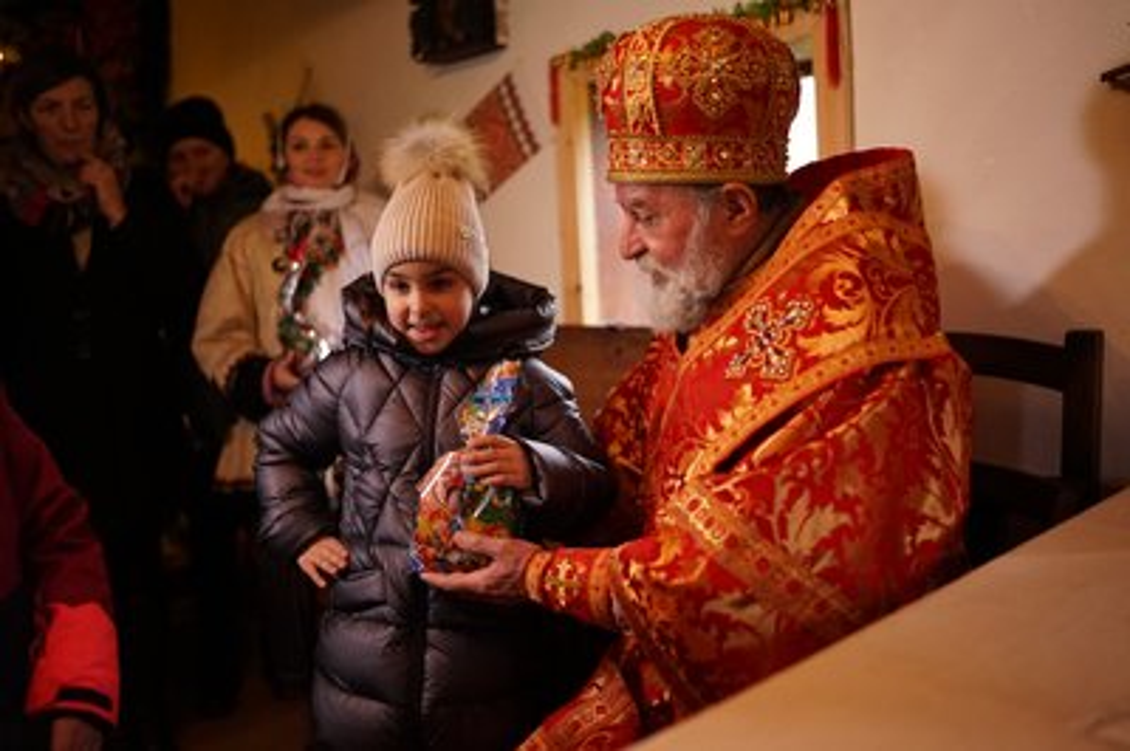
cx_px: 565
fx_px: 1098
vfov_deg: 37.8
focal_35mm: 35
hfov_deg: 54.5
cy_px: 376
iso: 1600
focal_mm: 35
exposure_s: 1/800
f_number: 1.4
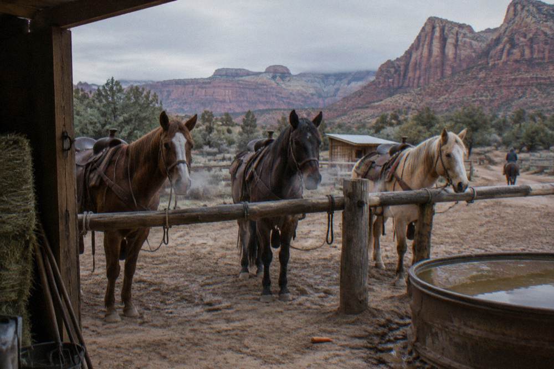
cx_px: 277
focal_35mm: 35
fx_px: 538
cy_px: 184
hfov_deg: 54.5
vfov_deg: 37.8
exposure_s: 1/640
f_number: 7.1
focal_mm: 35
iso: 500
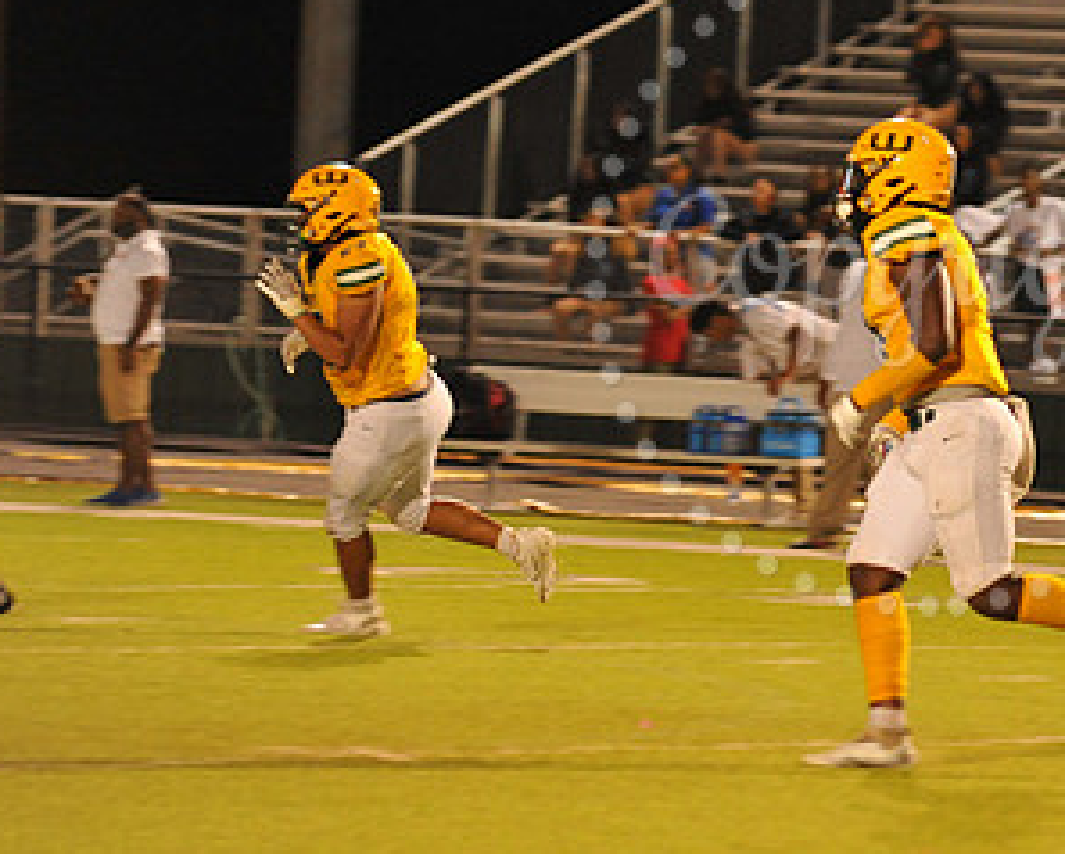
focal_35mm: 366
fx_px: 11544
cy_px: 269
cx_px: 929
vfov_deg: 4.2
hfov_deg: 5.3
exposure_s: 1/160
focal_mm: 200
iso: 3200
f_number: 4.5
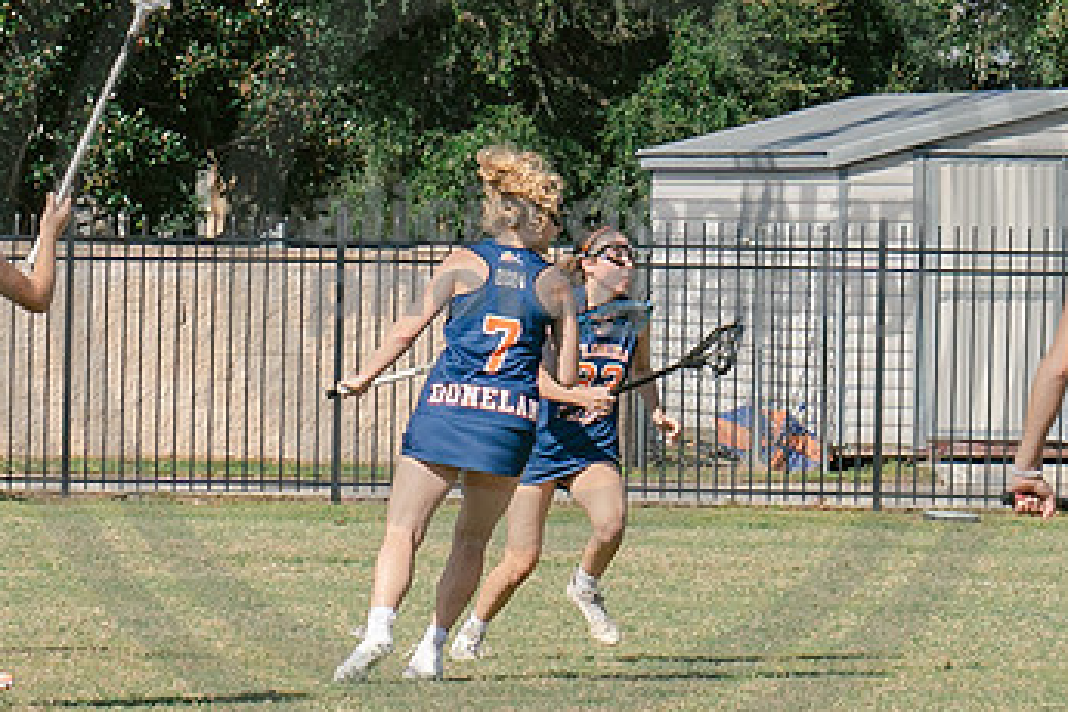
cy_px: 264
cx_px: 624
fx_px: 11065
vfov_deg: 3.7
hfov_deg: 5.5
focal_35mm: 373
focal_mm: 70
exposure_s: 1/1250
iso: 250
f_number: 5.6
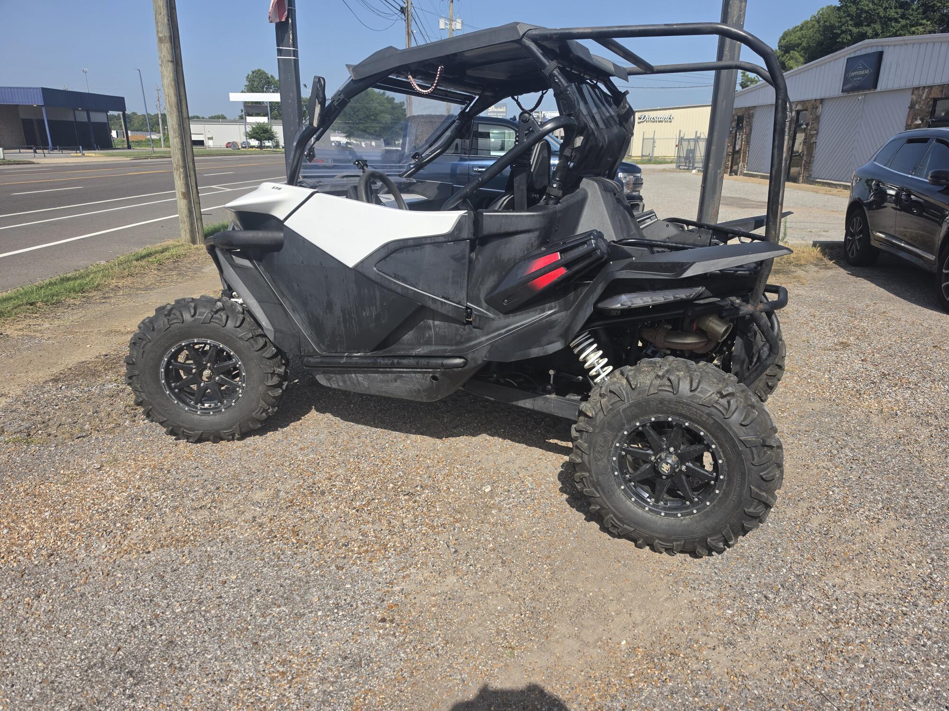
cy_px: 356
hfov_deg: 73.9
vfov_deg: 58.9
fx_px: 631
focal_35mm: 23
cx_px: 474
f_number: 1.4
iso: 64
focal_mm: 6.5
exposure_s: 1/6147
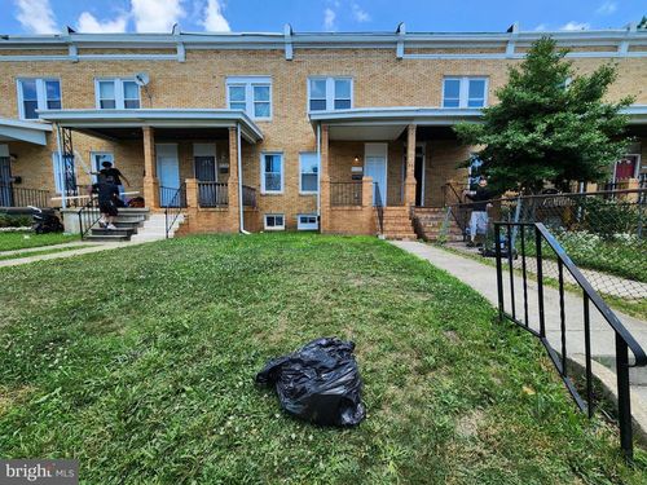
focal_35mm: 13
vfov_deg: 89.9
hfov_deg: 106.2
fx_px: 243
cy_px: 242
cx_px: 324
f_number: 2.2
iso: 50
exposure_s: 1/814
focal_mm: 2.2
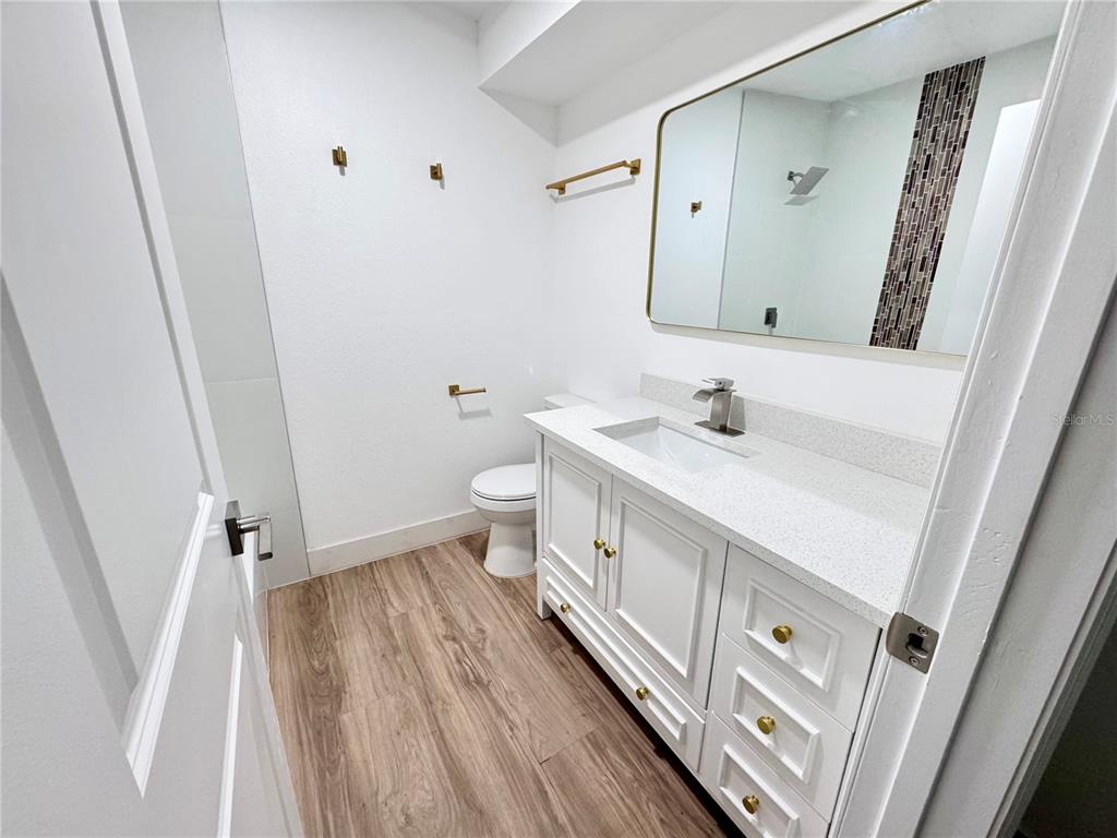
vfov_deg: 85.7
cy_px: 419
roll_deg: -1.3
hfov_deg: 102.1
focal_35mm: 14
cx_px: 558
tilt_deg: -17.6
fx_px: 452
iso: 500
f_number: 2.2
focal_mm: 2.22
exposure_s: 1/60
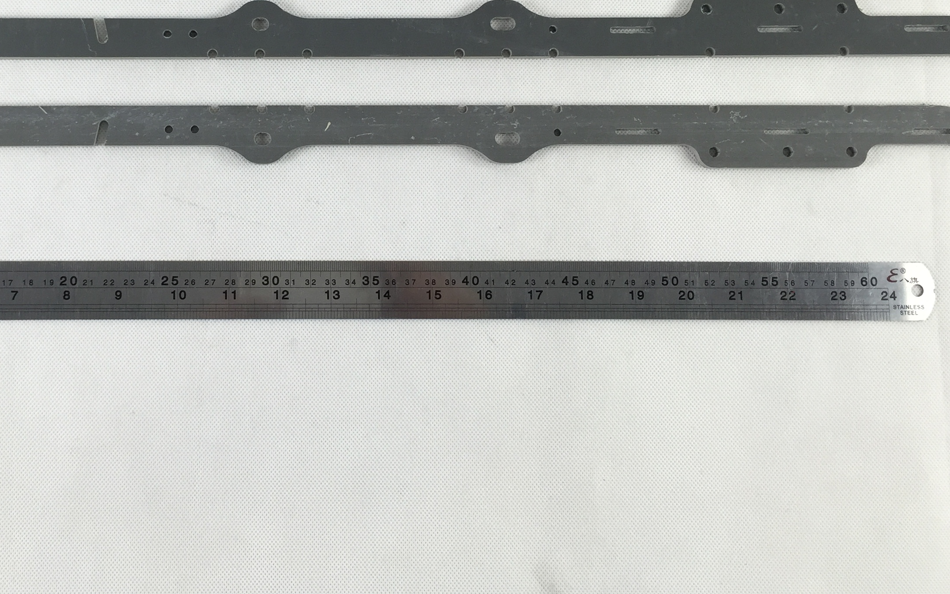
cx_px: 290
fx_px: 1191
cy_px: 147
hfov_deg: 42.7
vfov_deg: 27.6
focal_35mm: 46
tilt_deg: -83.1
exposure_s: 1/100
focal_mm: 4.15
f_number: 2.2
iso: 50
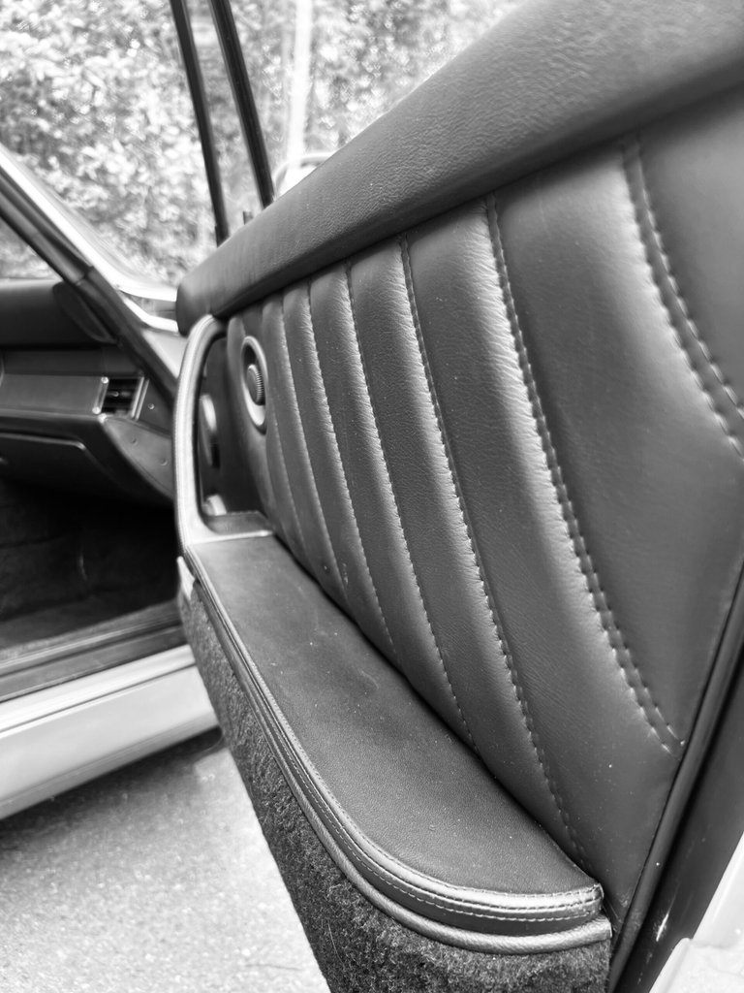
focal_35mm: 26
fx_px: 745
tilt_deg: -13.0
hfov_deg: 53.1
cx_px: 372
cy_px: 496
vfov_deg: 67.3
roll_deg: +1.8
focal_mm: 5.7
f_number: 1.5
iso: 40
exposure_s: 1/122
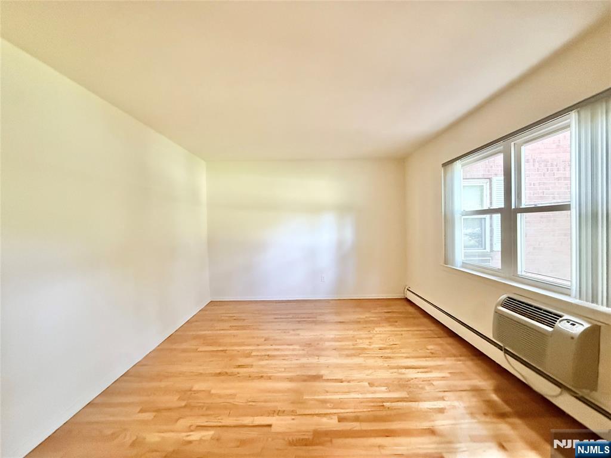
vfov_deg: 85.7
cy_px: 229
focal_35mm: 14
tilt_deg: -0.4
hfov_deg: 102.1
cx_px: 306
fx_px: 247
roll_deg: +1.6
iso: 1000
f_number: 2.2
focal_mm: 2.22
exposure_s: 1/60
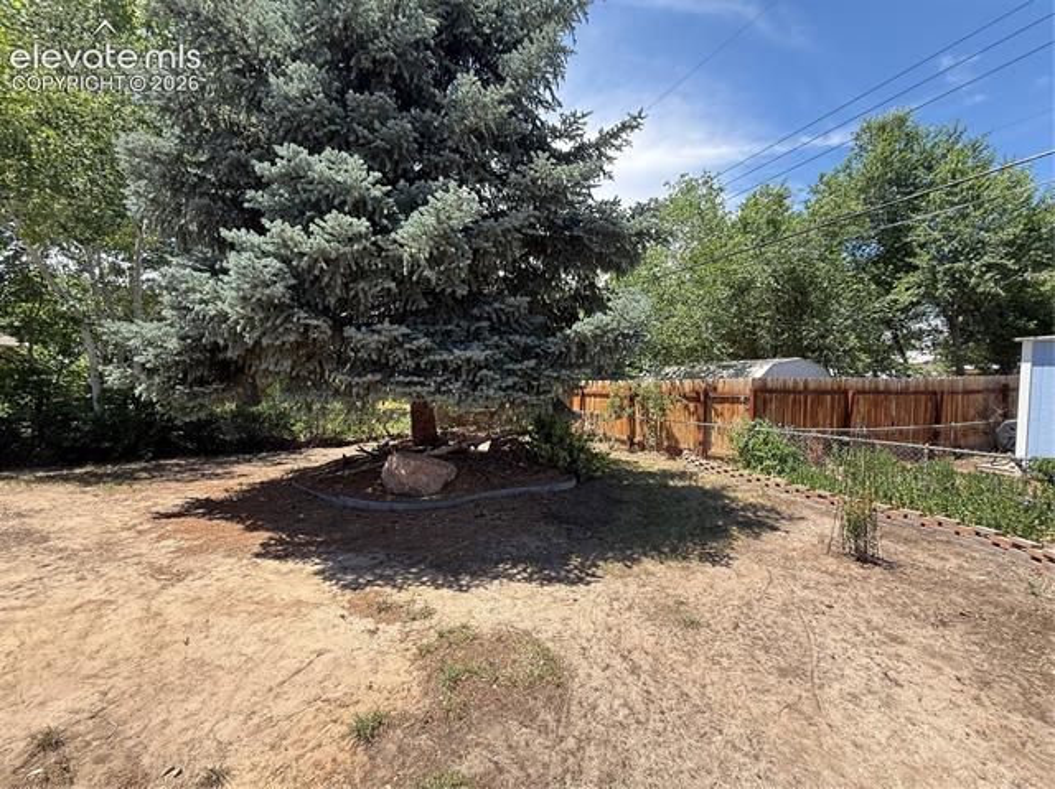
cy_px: 394
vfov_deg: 85.6
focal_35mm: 14
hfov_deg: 102.1
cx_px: 528
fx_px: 426
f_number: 2.2
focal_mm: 2.22
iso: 64
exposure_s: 1/442
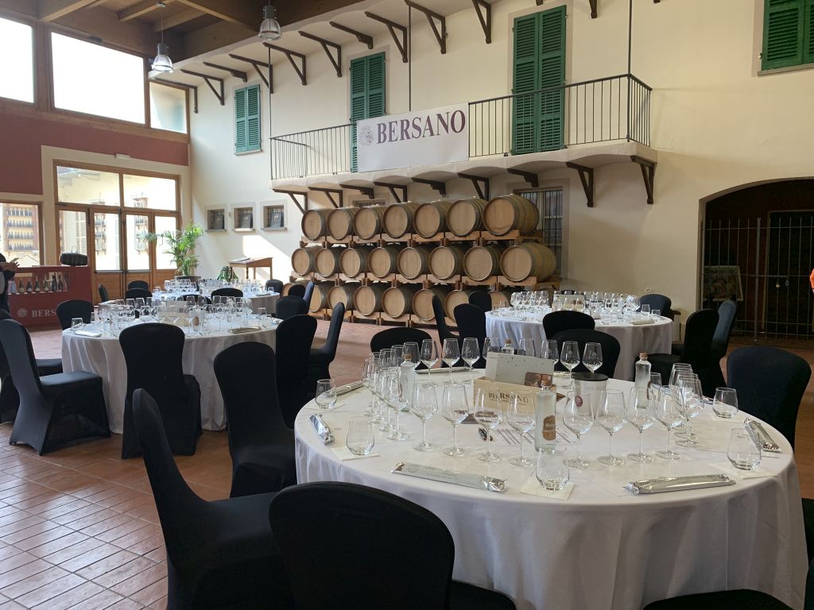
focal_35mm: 26
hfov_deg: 67.3
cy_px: 305
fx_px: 611
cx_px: 407
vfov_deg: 53.1
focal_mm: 4.25
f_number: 1.8
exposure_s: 1/82
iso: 100
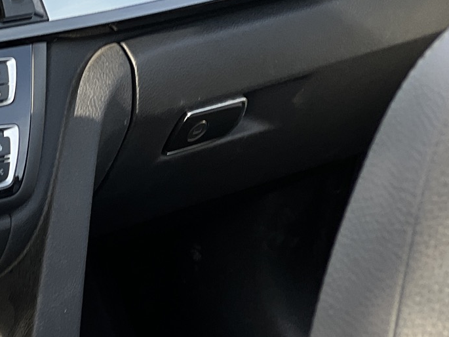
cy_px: 398
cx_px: -63
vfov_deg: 6.9
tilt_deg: -25.1
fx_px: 2763
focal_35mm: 213
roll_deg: -0.7
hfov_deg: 9.2
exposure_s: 1/121
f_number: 2.8
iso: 40
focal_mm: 9
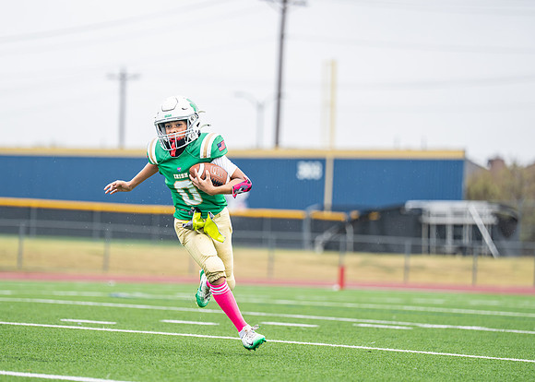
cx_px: 206
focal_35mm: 225
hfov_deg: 9.0
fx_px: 3414
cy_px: 202
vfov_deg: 6.4
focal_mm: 175
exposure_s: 1/1000
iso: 500
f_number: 2.8
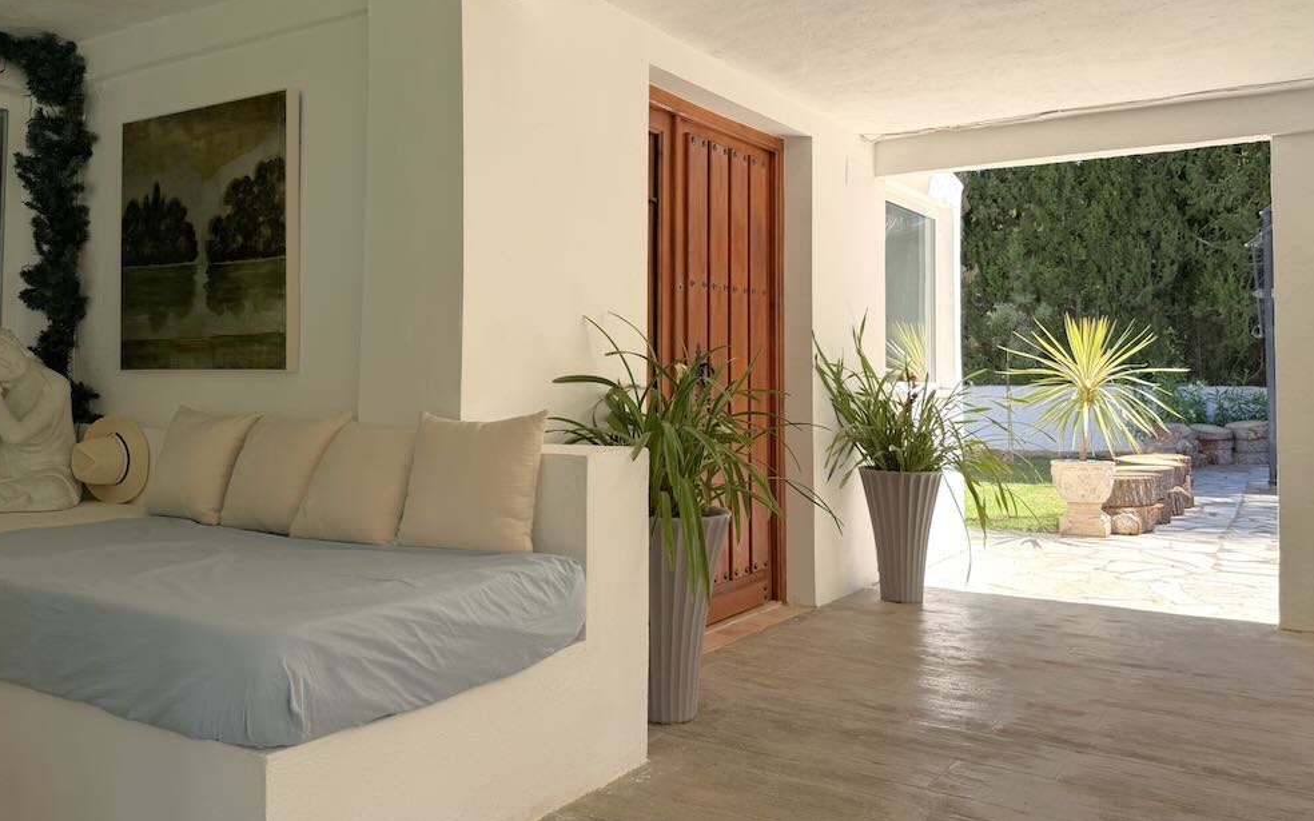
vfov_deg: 44.3
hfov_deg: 66.5
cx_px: 656
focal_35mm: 28
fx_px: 1003
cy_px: 324
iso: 100
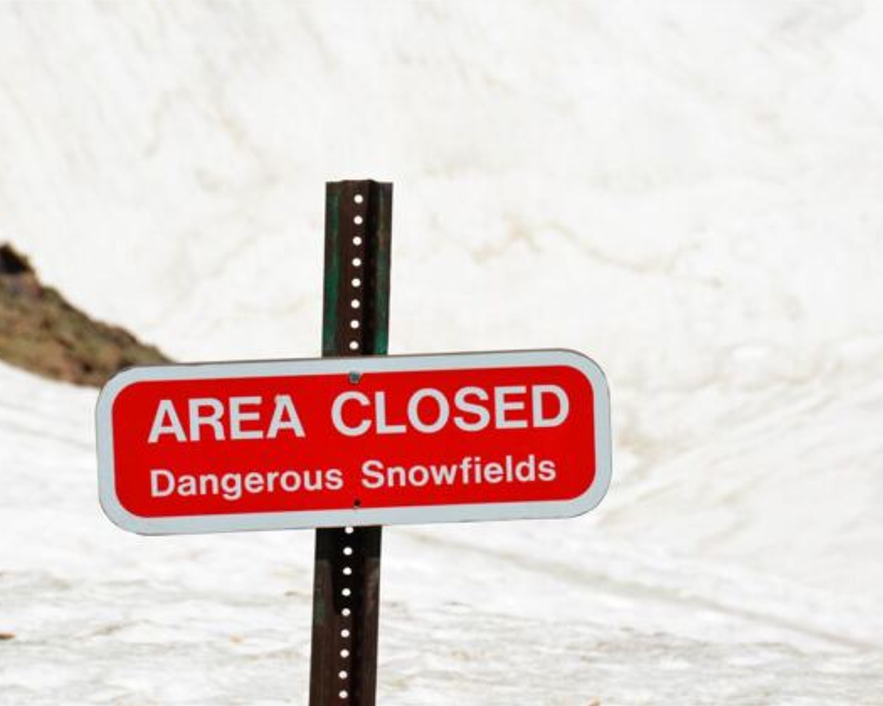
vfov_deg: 9.5
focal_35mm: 163
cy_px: 352
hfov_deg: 11.9
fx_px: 4249
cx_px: 500
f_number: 10
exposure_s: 1/400
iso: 100
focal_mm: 95
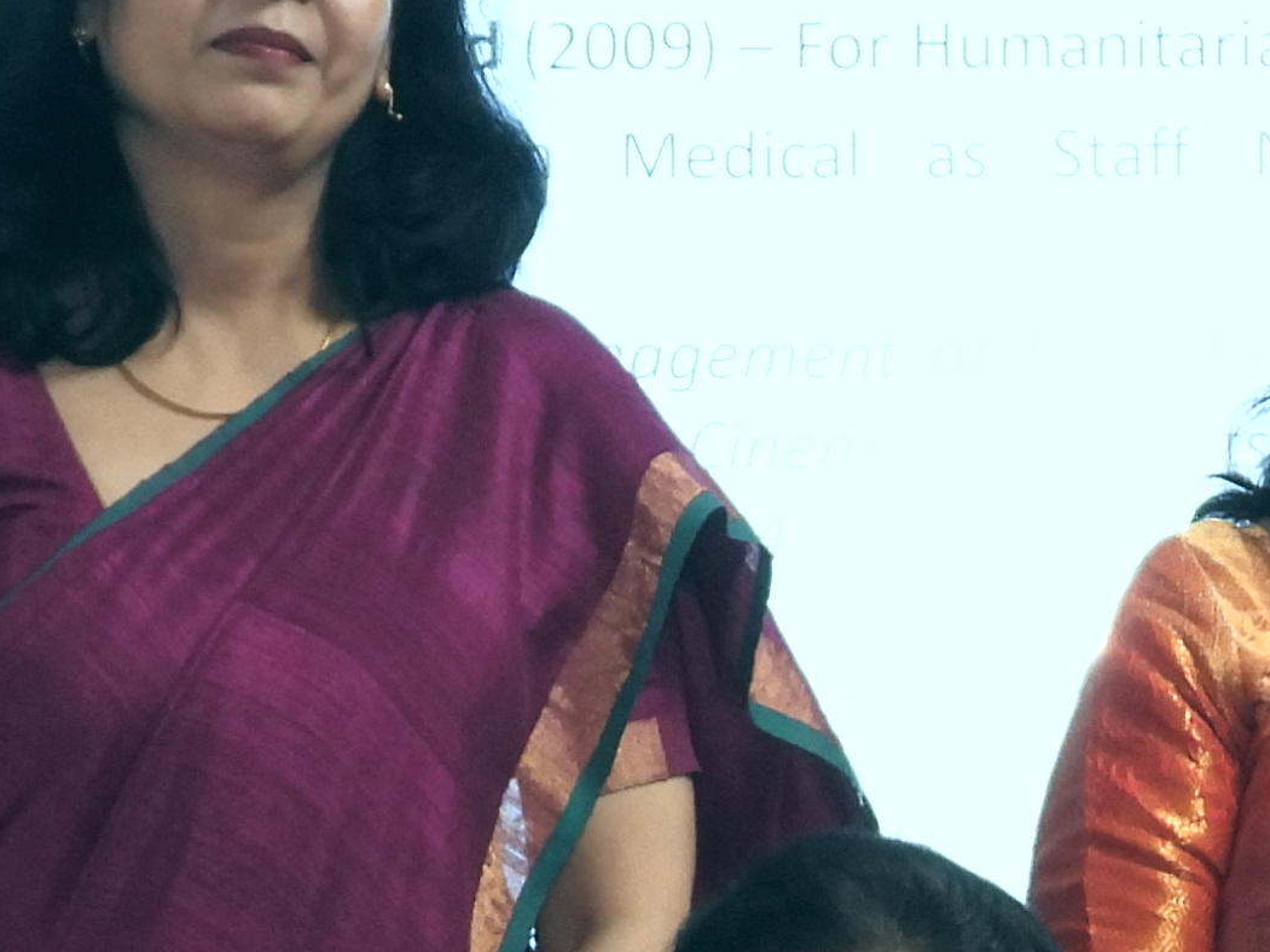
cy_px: 1271
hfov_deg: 6.9
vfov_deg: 5.2
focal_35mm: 285
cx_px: 1010
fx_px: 10455
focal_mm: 11.7
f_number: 3.5
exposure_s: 1/30
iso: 200
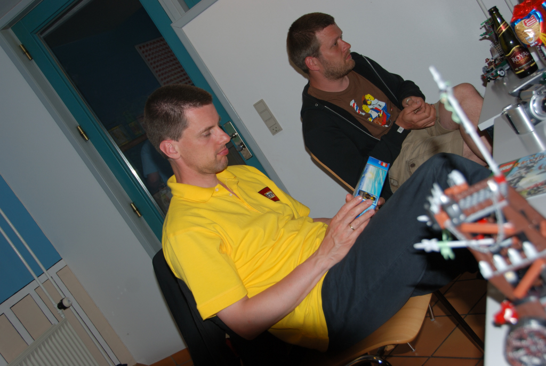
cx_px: 273
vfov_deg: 29.0
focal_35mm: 46
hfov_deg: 42.3
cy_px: 183
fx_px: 706
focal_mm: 31
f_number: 4.2
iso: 100
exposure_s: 1/15
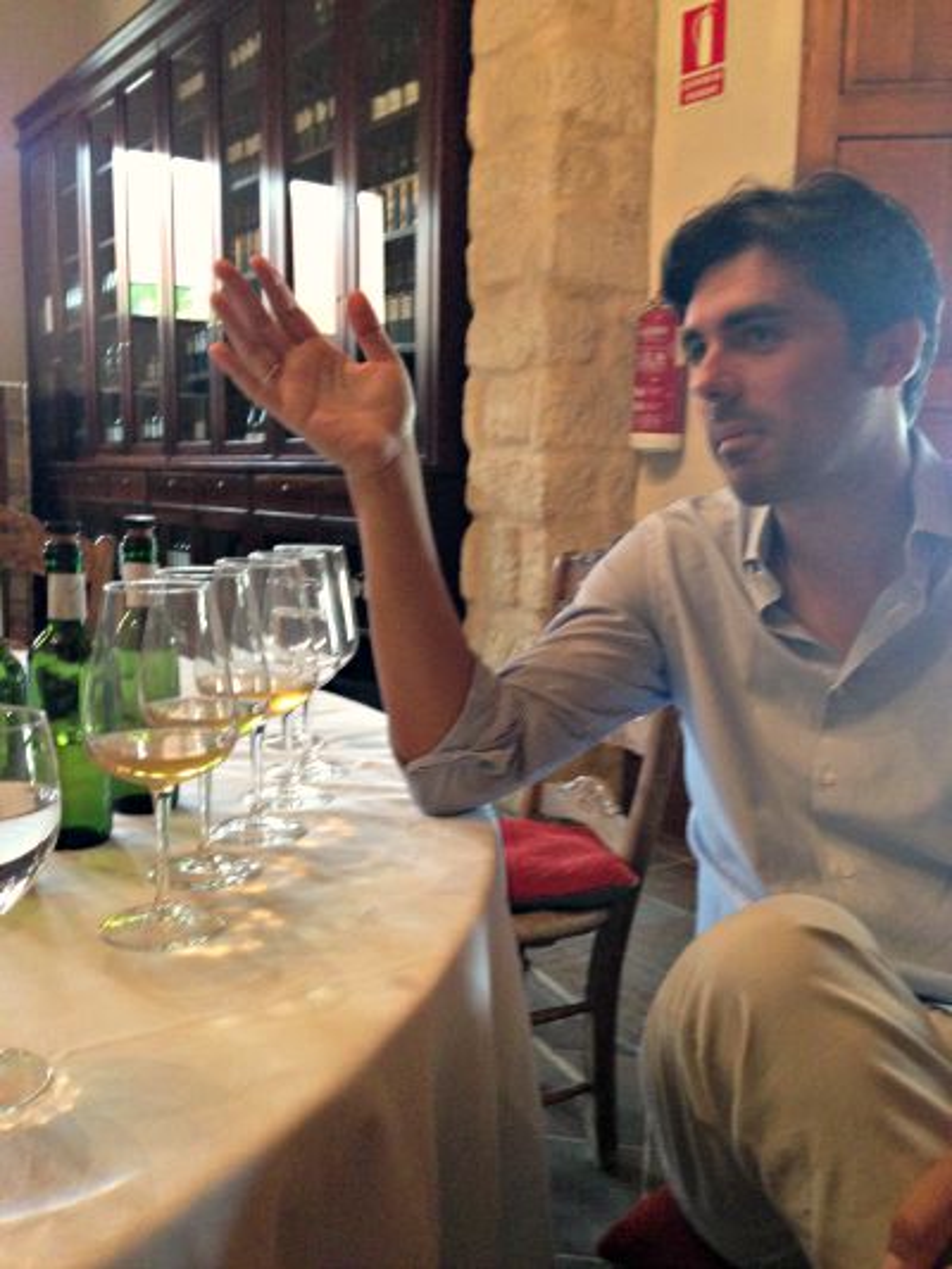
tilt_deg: -7.2
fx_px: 1210
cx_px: 476
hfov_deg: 43.0
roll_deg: -1.6
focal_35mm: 33
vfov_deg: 55.3
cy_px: 634
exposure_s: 1/20
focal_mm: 4.12
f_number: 2.4
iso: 320
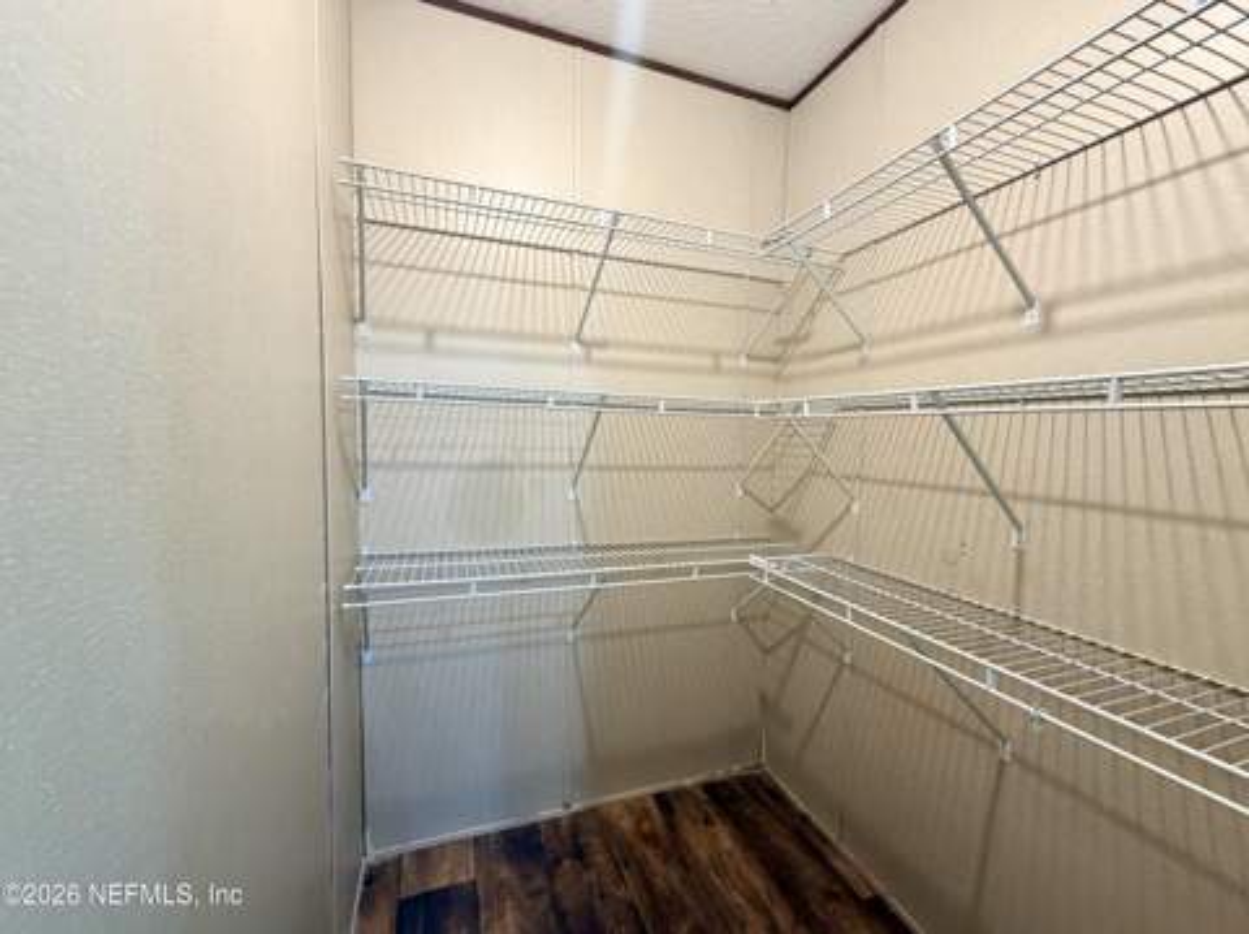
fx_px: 505
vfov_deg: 85.6
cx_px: 624
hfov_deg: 102.1
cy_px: 467
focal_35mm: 14
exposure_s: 1/60
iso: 400
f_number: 2.2
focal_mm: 2.22
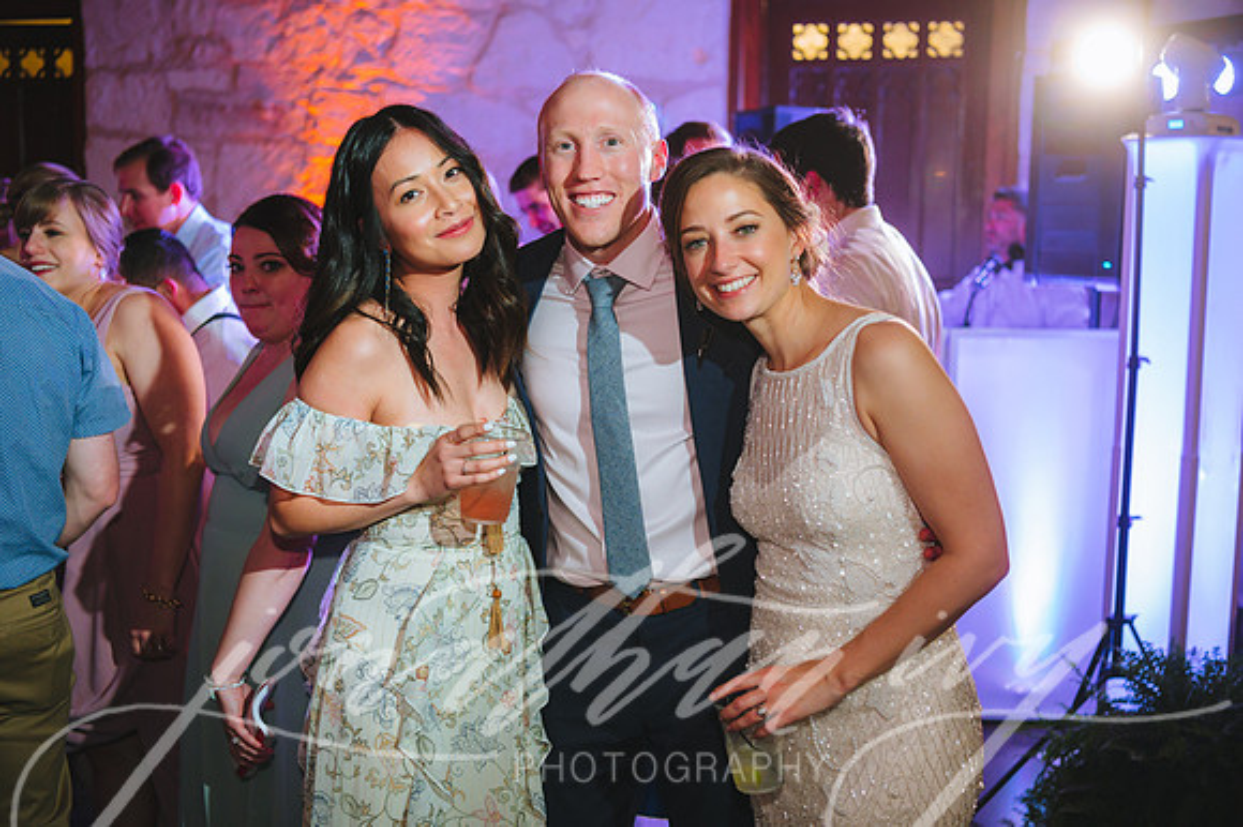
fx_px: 1449
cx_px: 622
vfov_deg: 31.9
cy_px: 414
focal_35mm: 42
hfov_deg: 46.4
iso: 2500
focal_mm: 42
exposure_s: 1/80
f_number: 2.8
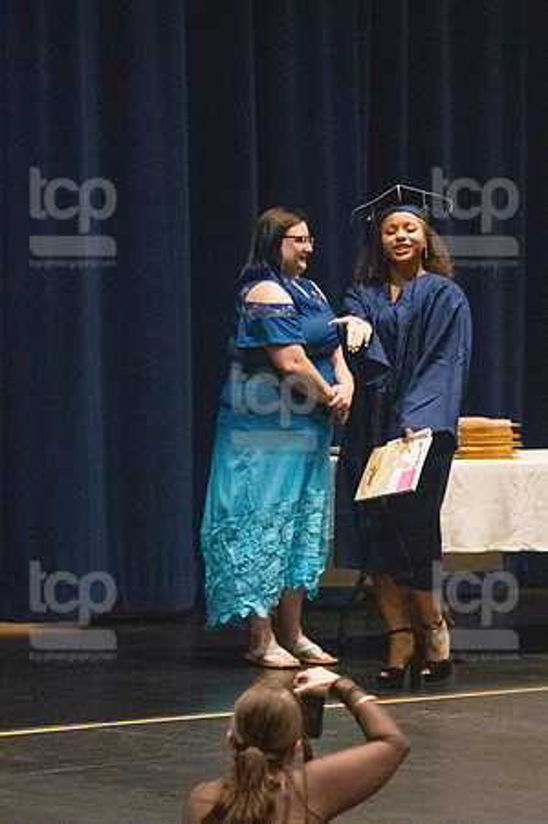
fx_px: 4119
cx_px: 274
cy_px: 412
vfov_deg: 11.4
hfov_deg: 7.6
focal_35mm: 180
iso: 10000
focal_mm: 120
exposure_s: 1/400
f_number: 3.2
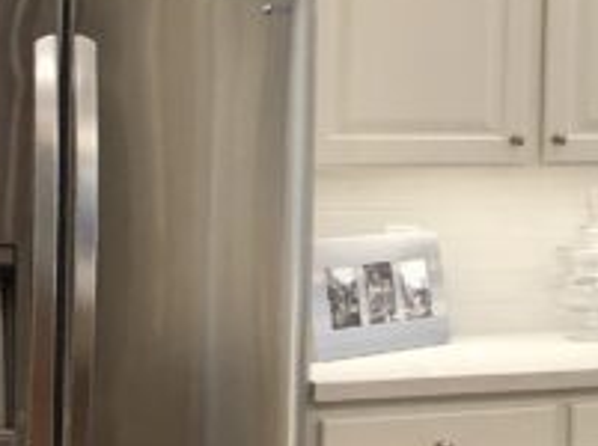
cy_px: 122
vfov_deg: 10.3
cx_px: 1437
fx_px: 2466
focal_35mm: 143
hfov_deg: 11.4
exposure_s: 1/30
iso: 25
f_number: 1.8
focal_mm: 3.99
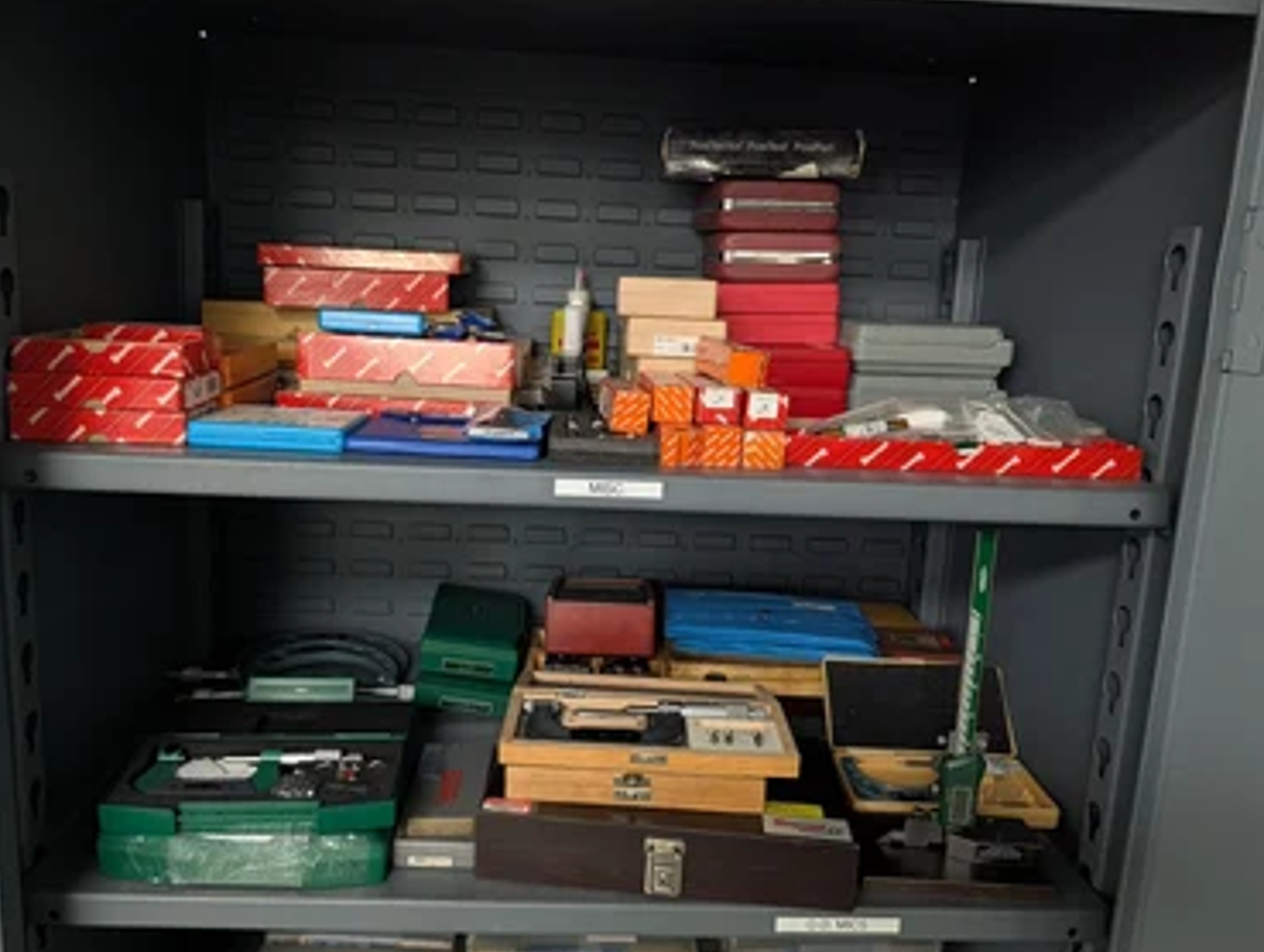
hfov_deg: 67.1
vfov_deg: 53.2
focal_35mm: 26
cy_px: 464
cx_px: 586
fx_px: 951
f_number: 1.68
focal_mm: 6.9
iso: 956
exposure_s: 1/120
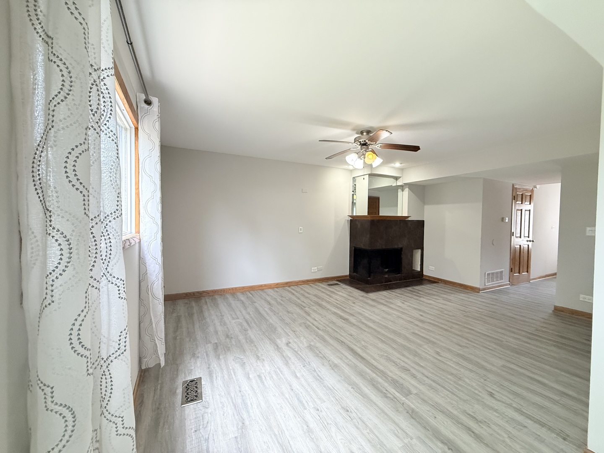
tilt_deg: -0.6
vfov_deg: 85.7
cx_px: 302
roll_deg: -0.6
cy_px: 226
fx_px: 244
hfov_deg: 102.1
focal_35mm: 14
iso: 500
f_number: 2.2
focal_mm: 2.22
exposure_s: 1/120
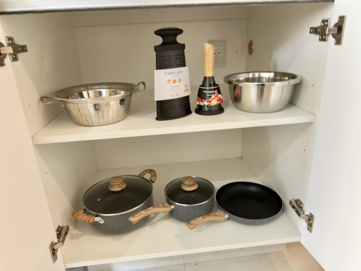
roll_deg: +3.3
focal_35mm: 24
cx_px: 180
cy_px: 136
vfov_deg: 56.8
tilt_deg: -18.2
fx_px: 250
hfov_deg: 71.6
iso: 200
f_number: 1.78
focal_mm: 6.76
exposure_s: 1/33
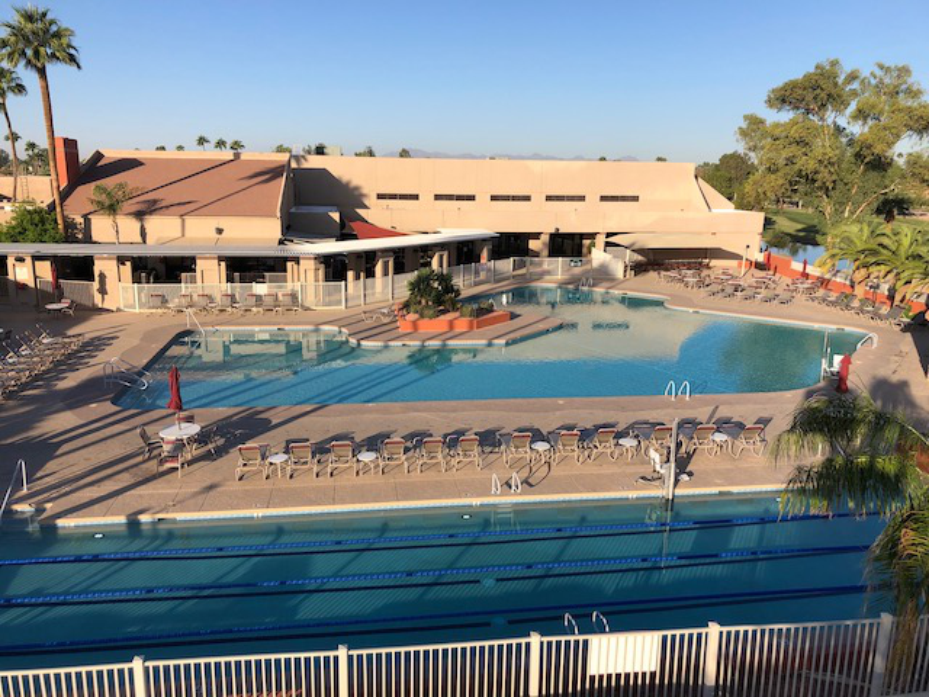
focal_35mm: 28
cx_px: 464
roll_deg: -0.2
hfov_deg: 63.4
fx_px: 751
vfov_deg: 49.7
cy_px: 348
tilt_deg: -14.9
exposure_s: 1/1715
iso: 20
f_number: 1.8
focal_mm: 3.99
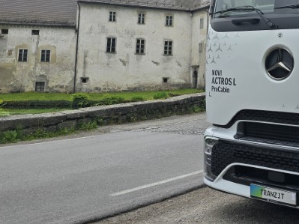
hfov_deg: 36.3
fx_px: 432
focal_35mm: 50
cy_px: 46
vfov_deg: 28.5
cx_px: 257
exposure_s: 1/937
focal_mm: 6.3
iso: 12
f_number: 1.7
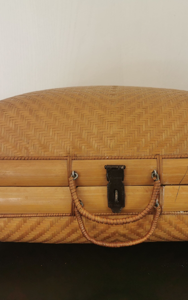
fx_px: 320
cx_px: 122
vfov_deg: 50.4
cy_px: 151
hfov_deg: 32.6
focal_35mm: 39
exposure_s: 1/100
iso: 80
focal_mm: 5.58
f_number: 1.8
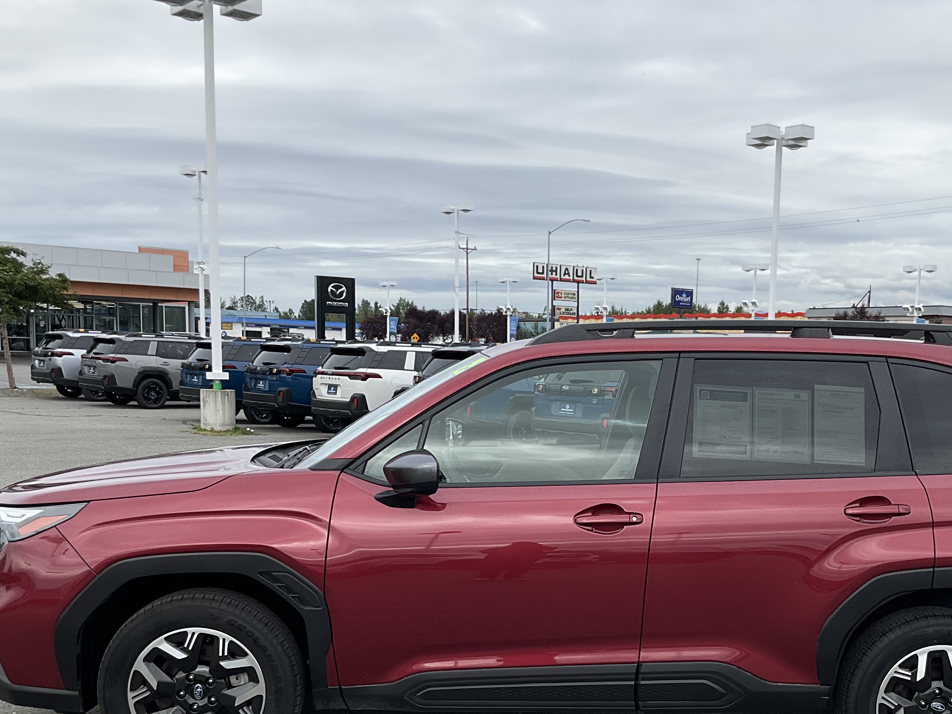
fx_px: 1238
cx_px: 584
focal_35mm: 45
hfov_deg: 41.8
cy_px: 514
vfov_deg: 31.7
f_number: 1.8
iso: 25
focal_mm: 3
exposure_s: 1/1121
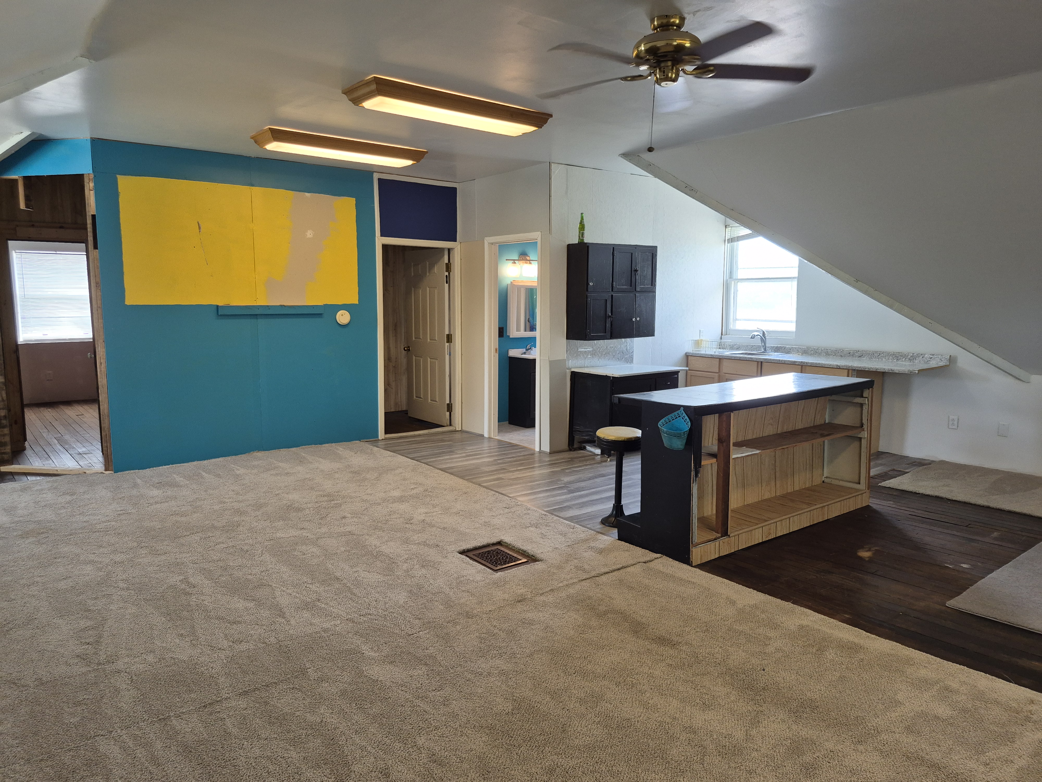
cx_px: 521
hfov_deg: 73.9
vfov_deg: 58.9
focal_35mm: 23
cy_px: 391
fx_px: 692
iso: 125
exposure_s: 1/120
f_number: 1.8
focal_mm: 5.4
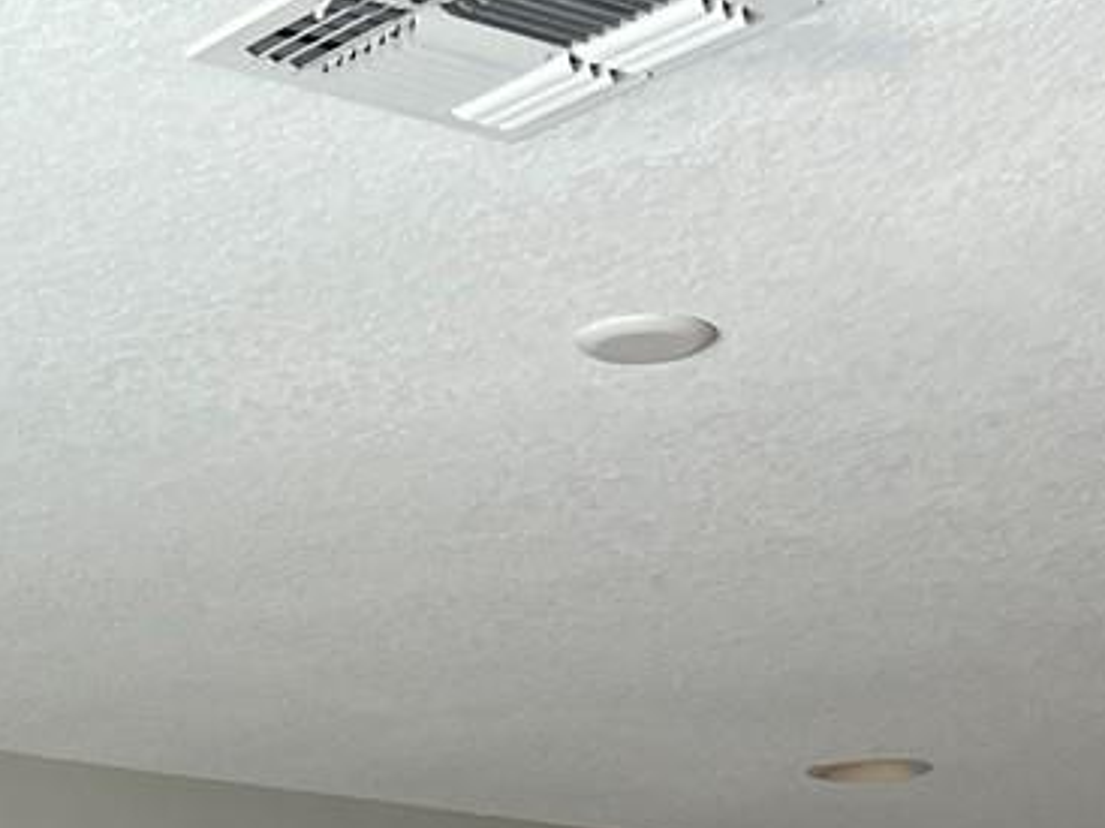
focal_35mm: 109
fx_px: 3478
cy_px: 1782
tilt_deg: -6.1
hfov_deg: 17.4
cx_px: -151
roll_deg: -2.0
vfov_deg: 11.8
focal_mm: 5.1
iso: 100
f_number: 1.6
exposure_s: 1/121
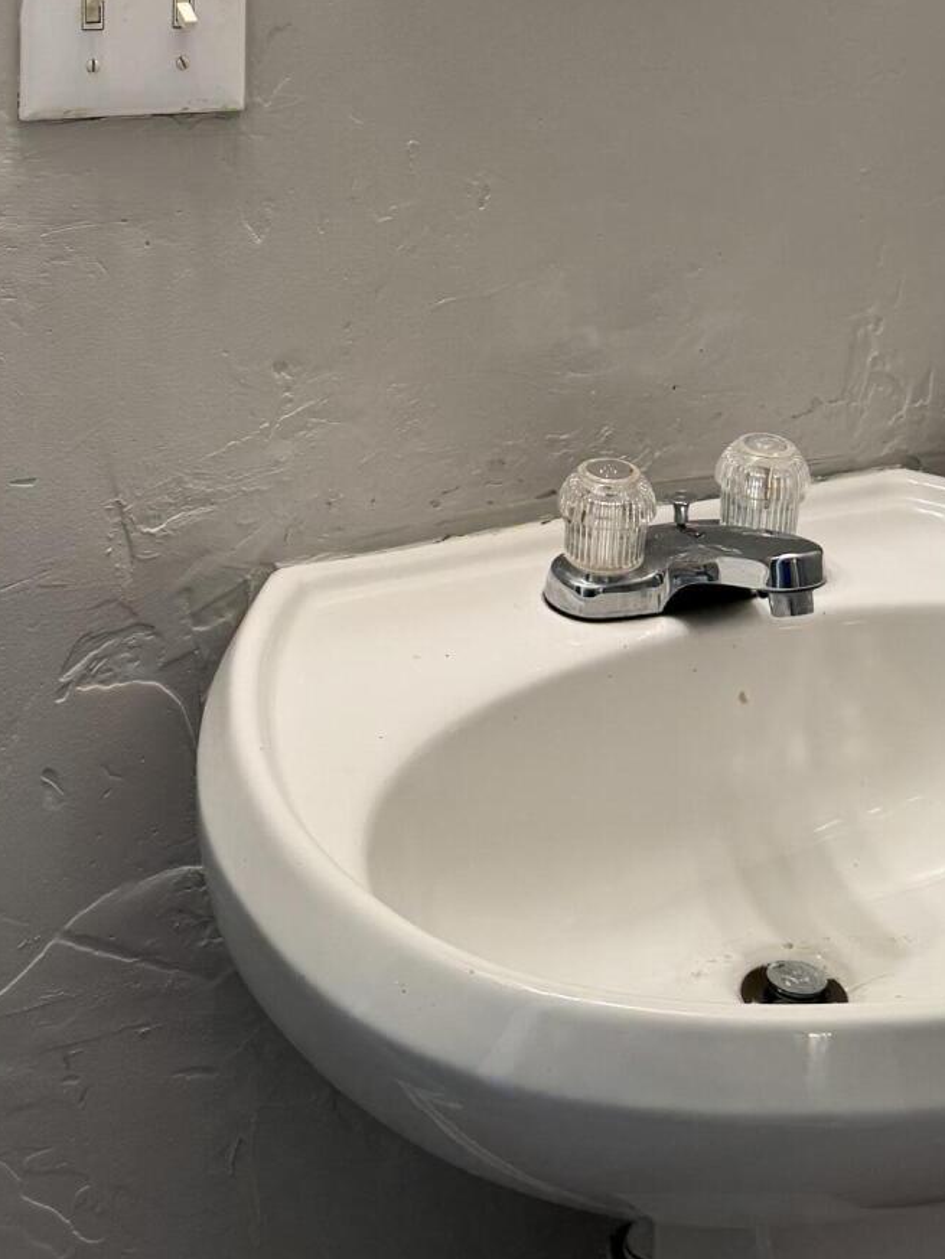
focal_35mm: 55
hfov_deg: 26.6
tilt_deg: -8.7
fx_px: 2001
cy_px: 49
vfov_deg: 32.6
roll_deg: -1.7
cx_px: 511
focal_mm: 6.76
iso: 160
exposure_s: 1/120
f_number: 1.78
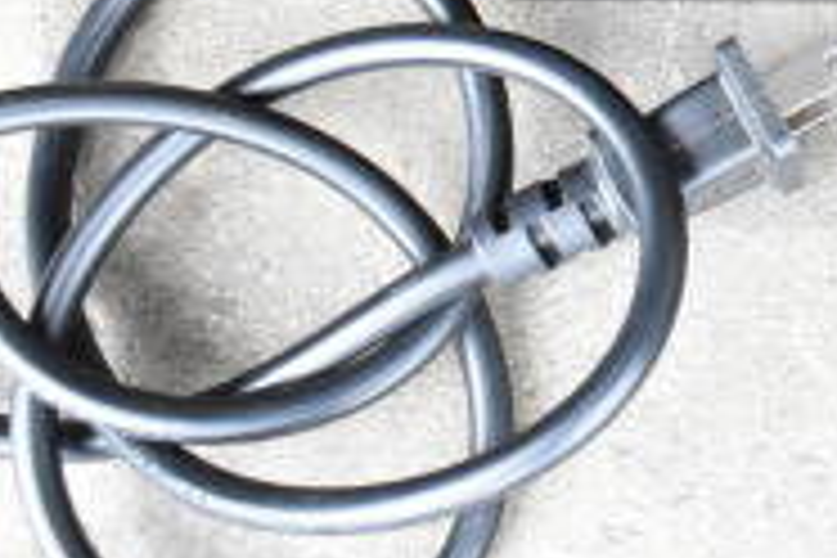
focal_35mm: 118
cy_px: -128
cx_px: 1224
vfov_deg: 11.4
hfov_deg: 16.0
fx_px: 2743
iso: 1600
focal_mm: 24
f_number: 5.6
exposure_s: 1/125
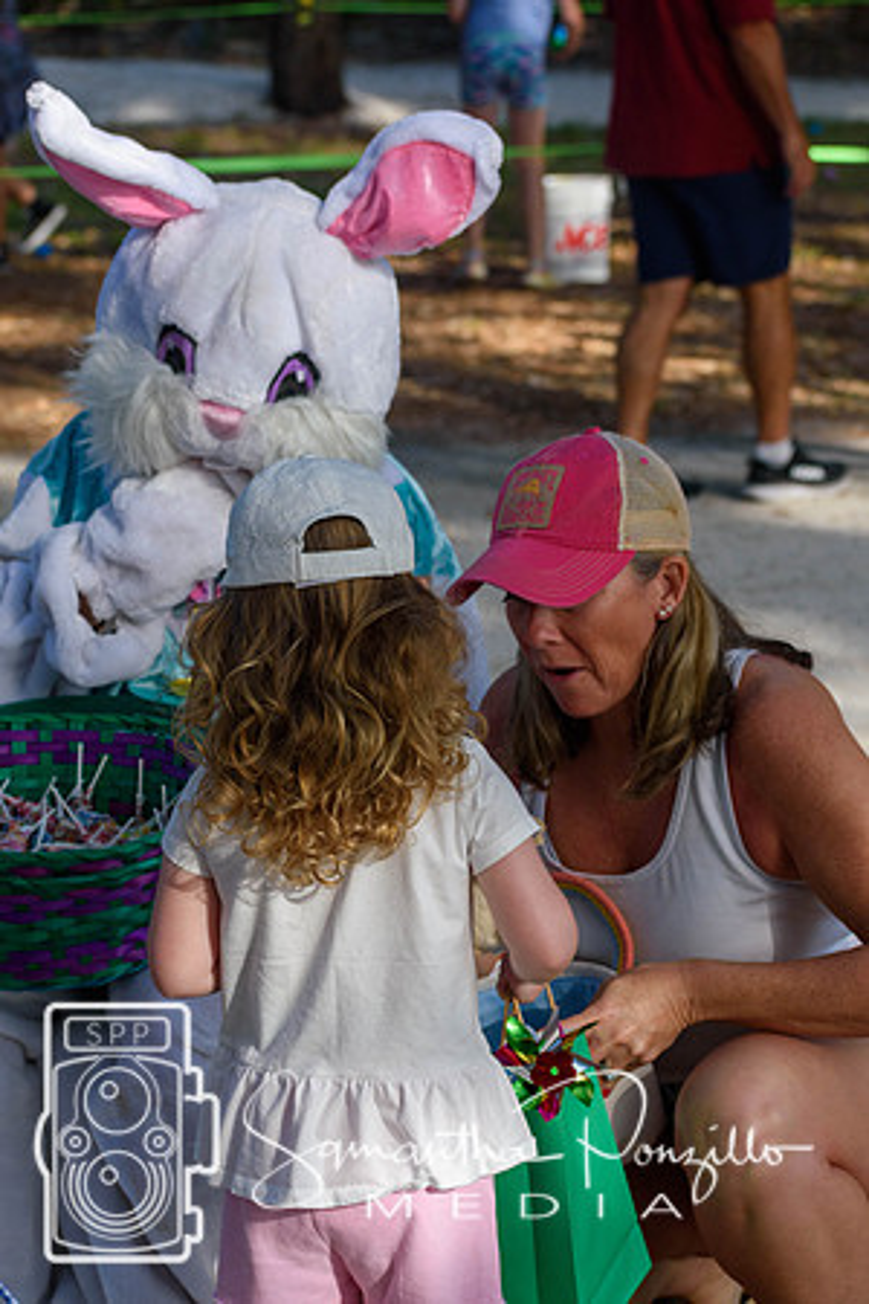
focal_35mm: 105
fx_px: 3802
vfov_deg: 19.5
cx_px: 434
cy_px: 652
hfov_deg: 13.0
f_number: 5.6
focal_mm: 70
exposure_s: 1/500
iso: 200
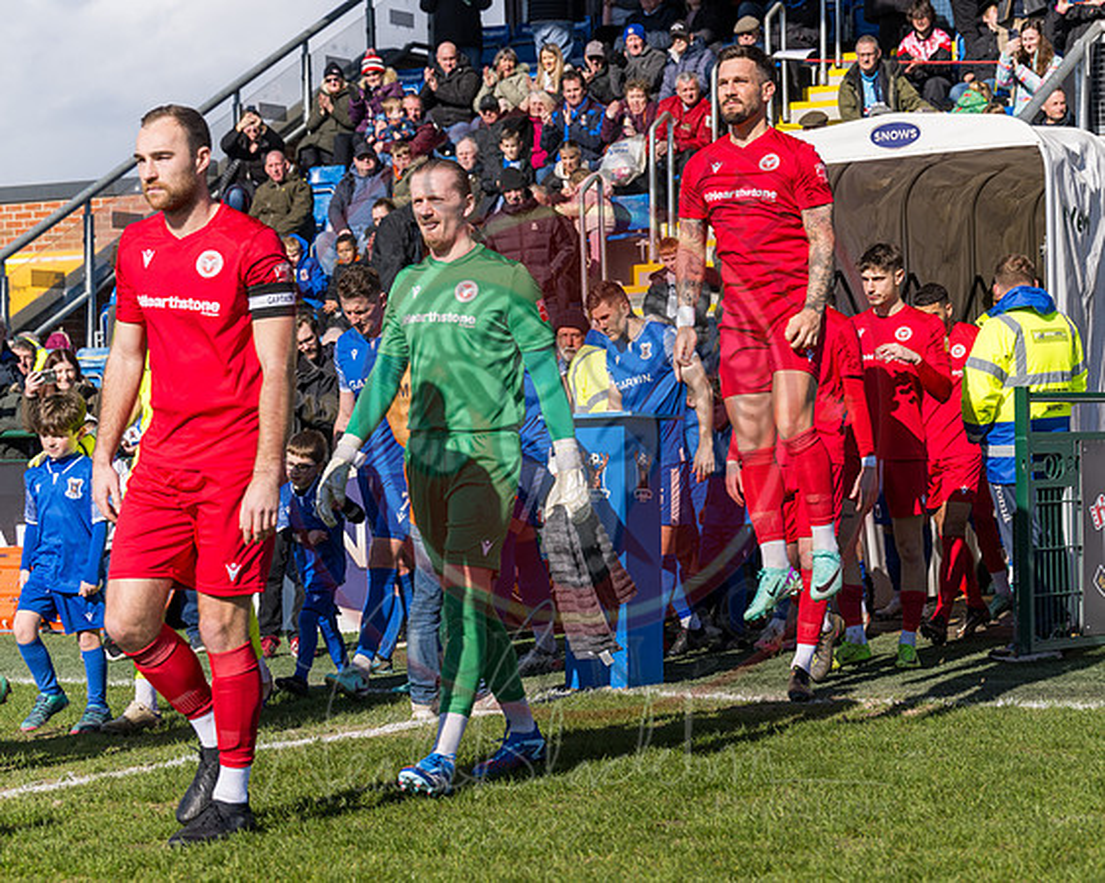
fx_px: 2783
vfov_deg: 18.0
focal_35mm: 85
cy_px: 477
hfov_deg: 22.4
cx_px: 666
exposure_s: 1/1600
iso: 100
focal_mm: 70
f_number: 5
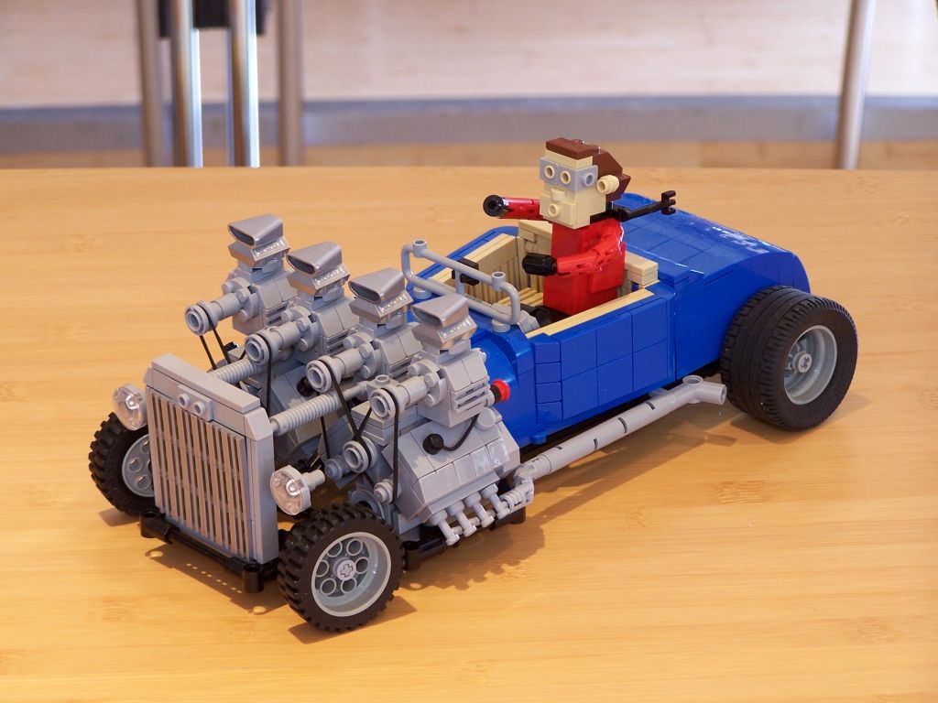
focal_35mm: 139
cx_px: 469
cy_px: 352
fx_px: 3767
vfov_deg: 10.7
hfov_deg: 14.2
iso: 80
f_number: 3.2
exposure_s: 1/6
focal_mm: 23.1
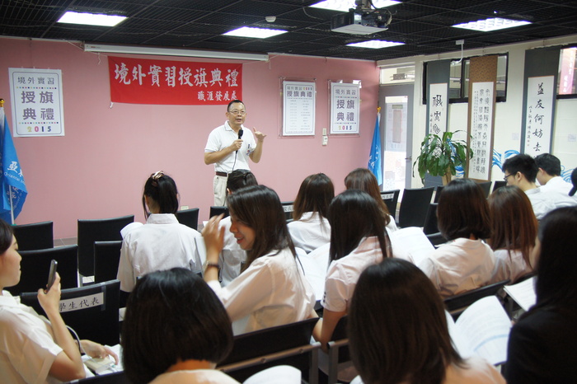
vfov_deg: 43.6
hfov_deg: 62.0
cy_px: 192
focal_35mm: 30
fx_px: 481
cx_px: 288
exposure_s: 1/40
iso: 640
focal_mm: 20
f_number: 3.5
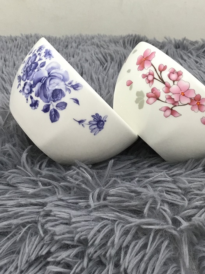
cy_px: 75
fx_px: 419
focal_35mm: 53
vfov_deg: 35.5
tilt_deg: -22.1
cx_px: 101
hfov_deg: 27.5
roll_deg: -1.2
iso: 100
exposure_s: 1/33
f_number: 2.4
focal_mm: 3.3
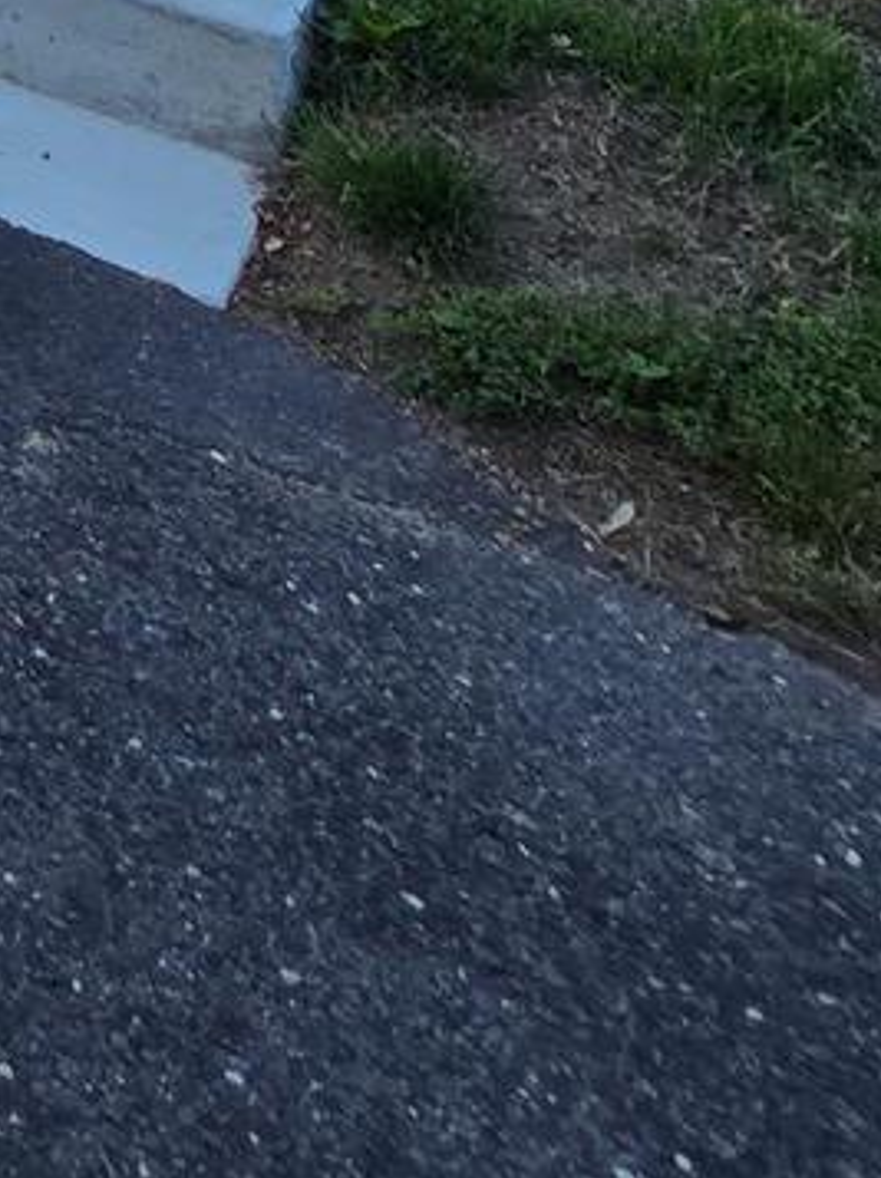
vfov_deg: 21.9
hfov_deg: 17.3
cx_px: -954
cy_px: -927
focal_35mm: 56
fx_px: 1904
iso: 50
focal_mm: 2.2
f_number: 2.2
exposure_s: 1/713
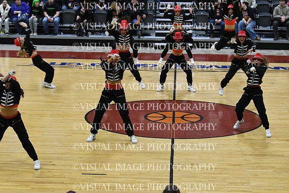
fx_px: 843
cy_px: 96
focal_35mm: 105
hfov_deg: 19.5
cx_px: 144
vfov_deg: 13.0
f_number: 3.5
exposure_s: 1/400
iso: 3200
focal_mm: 70
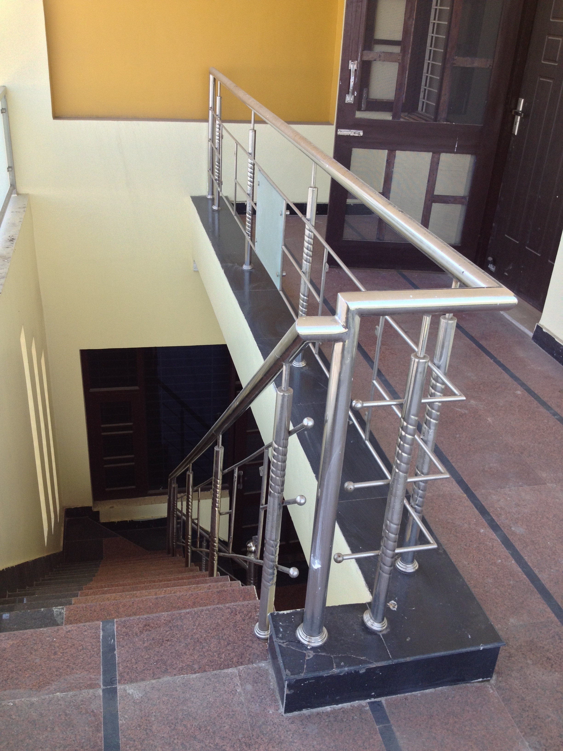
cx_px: 282
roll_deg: -1.7
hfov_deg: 40.7
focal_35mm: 35
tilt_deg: -29.5
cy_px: 376
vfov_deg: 52.6
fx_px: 759
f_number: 2.4
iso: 50
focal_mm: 4.28
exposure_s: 1/199
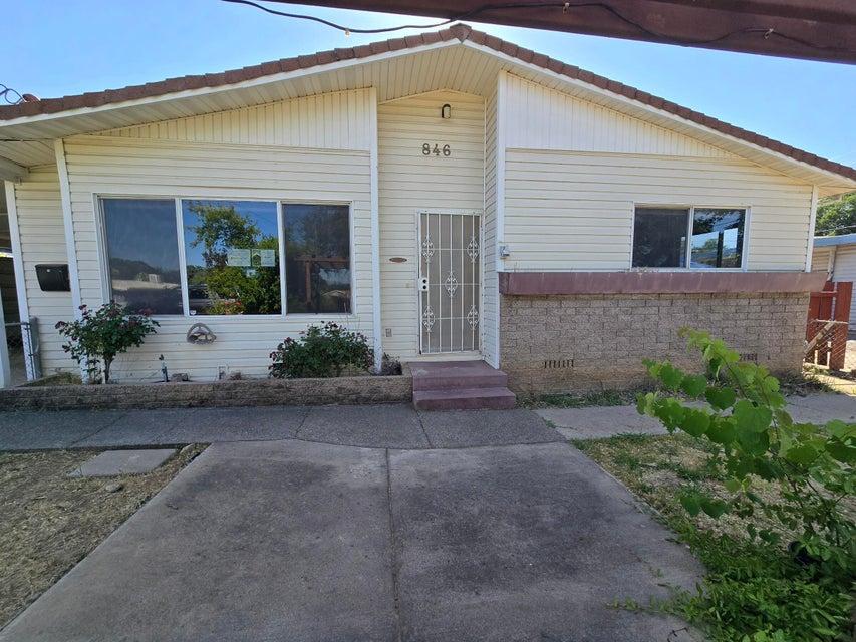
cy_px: 321
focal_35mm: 13
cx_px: 428
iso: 50
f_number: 2.2
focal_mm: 2.2
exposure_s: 1/833
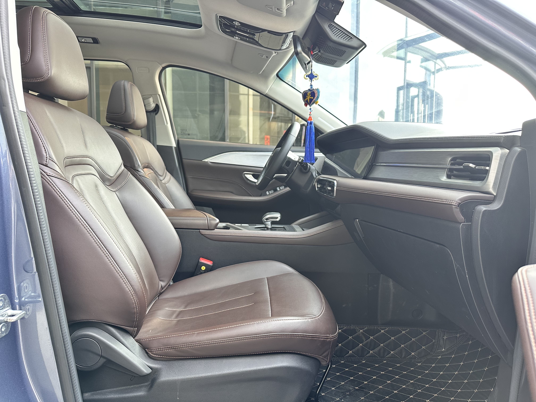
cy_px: 201
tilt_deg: -5.0
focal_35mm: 24
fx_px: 372
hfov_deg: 71.6
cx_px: 268
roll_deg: -0.5
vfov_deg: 56.8
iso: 250
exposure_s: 1/96
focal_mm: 6.86
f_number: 1.78
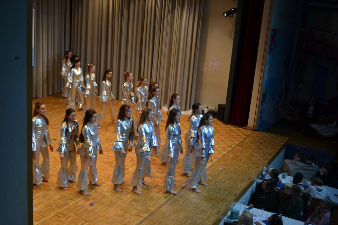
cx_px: 169
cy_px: 112
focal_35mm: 44
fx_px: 408
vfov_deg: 30.8
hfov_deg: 45.0
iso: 400
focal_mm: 29
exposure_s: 1/50
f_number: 4.5
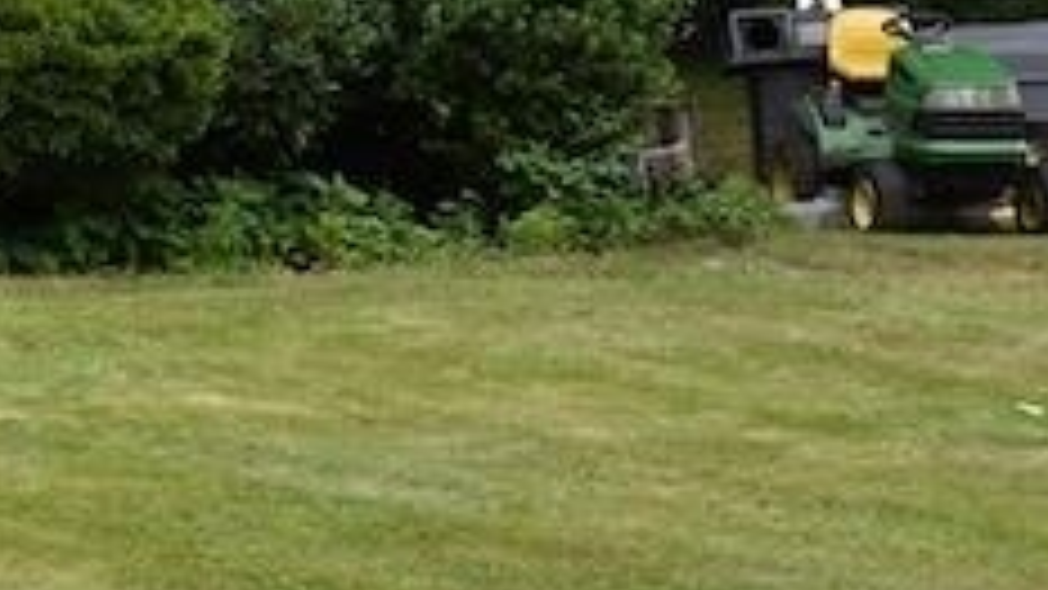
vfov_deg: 7.2
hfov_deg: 12.2
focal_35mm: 166
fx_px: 4612
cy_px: -349
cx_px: -666
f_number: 5.6
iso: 200
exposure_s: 1/250
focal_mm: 24
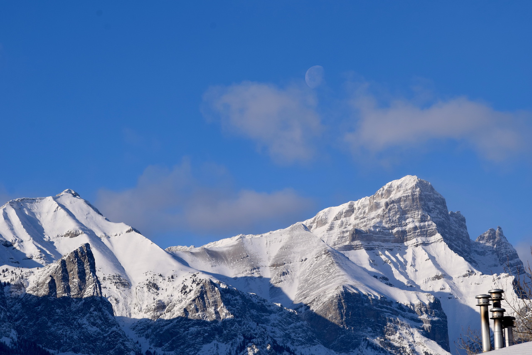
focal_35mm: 180
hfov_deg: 11.4
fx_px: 2659
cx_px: 266
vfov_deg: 7.6
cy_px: 178
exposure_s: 1/640
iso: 200
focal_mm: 120
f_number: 13
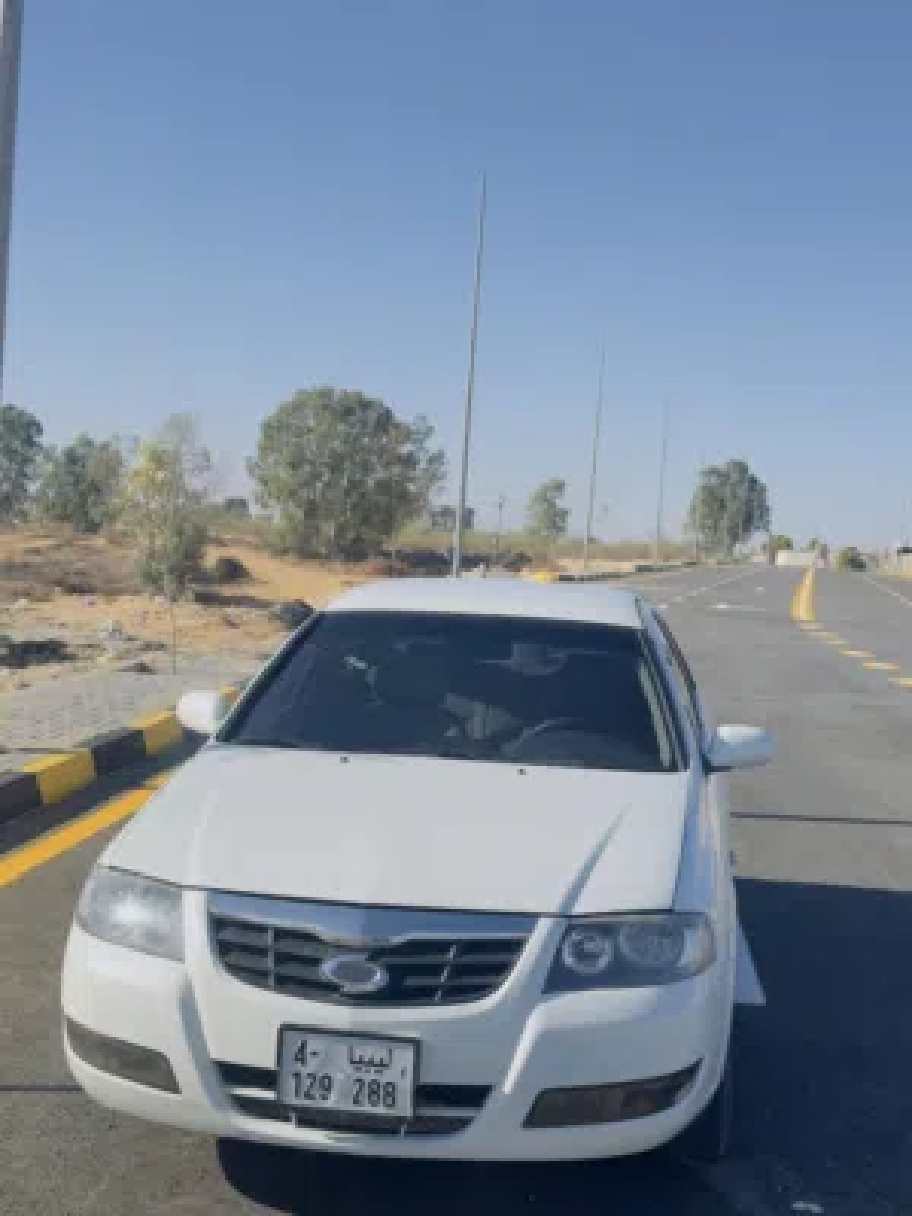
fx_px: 1686
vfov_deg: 39.7
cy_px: 608
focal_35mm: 48
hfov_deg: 30.3
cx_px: 456
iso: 64
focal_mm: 6.76
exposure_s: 1/5848
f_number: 1.78
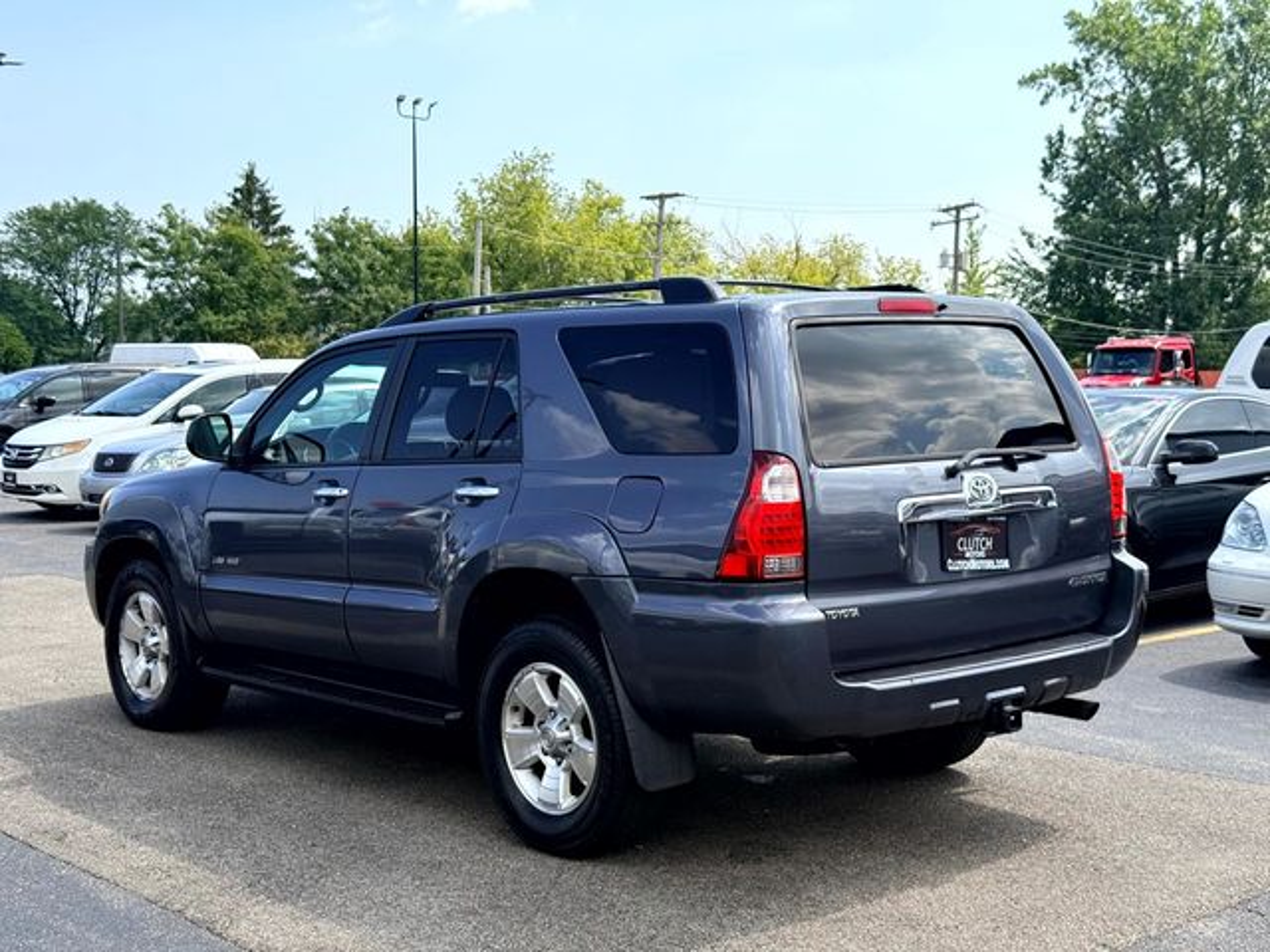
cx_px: 635
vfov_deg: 30.3
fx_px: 1761
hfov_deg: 39.7
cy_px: 476
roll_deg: +0.0
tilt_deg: -2.6
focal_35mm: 48
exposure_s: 1/2976
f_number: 1.78
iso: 80
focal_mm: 6.76
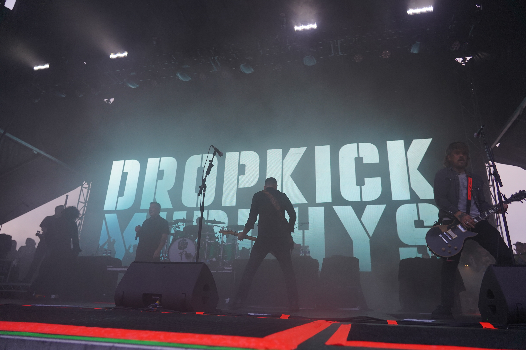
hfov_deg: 73.7
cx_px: 263
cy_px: 175
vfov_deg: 53.1
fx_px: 351
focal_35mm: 24
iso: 1000
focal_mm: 24
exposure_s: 1/160
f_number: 4
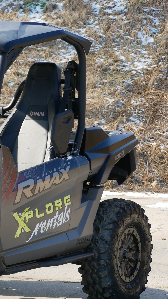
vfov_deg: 12.7
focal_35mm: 169
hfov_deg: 7.1
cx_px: -79
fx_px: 1338
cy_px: 189
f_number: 5
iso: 200
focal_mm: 45
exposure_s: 1/250
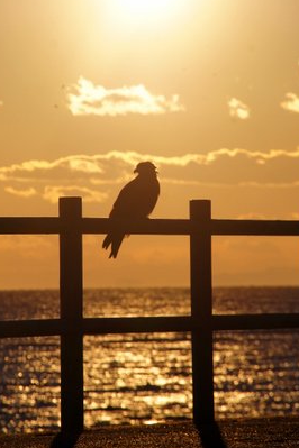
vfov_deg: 5.5
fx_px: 4684
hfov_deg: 3.7
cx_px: 138
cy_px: 179
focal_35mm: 376
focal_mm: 200
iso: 200
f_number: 10
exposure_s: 1/1600
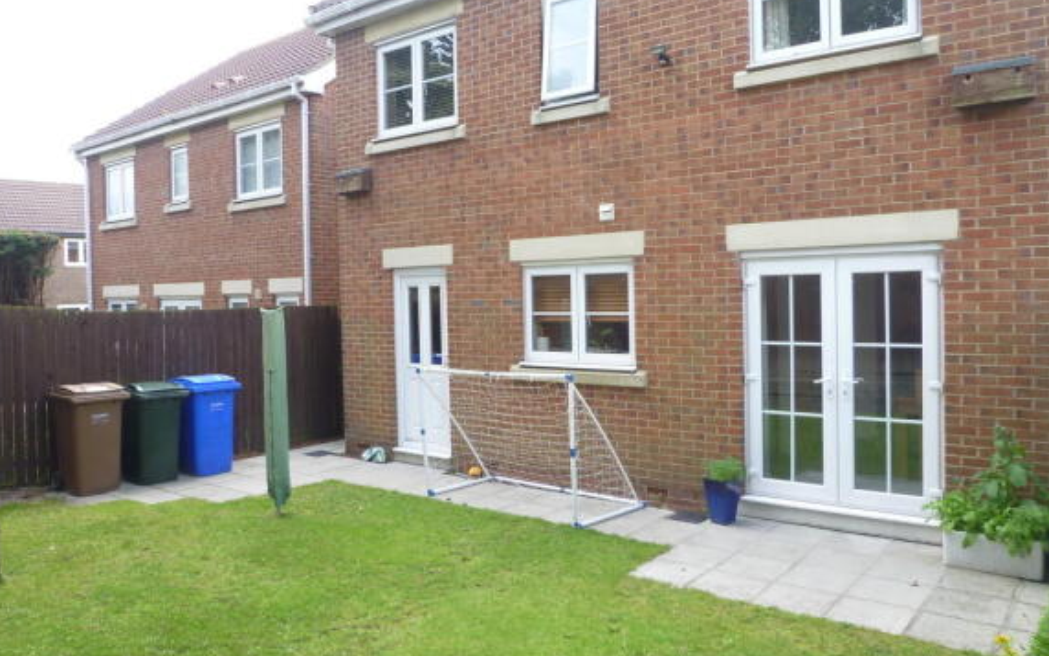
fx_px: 772
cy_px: 314
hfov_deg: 68.4
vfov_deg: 46.1
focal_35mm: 27
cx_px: 518
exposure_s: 1/100
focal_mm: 4.5
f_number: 3.2
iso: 100
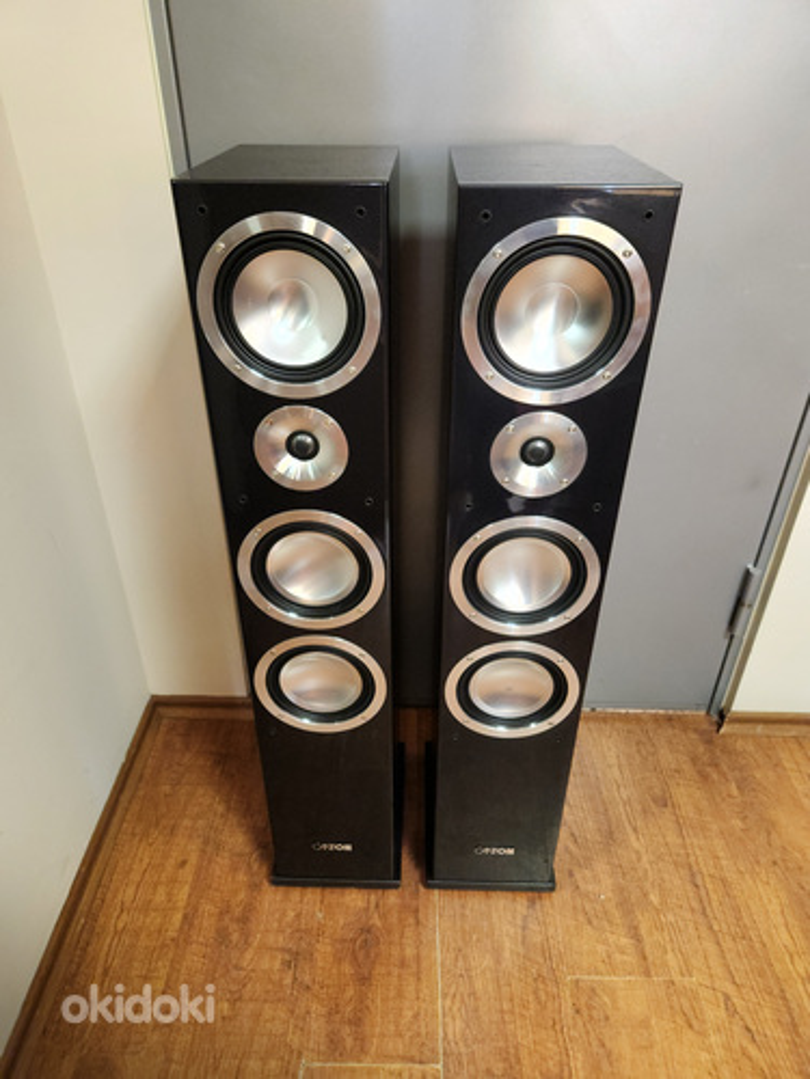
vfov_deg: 73.9
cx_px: 405
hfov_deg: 58.9
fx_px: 718
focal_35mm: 23
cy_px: 540
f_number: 1.8
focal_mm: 5.4
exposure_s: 1/50
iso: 320
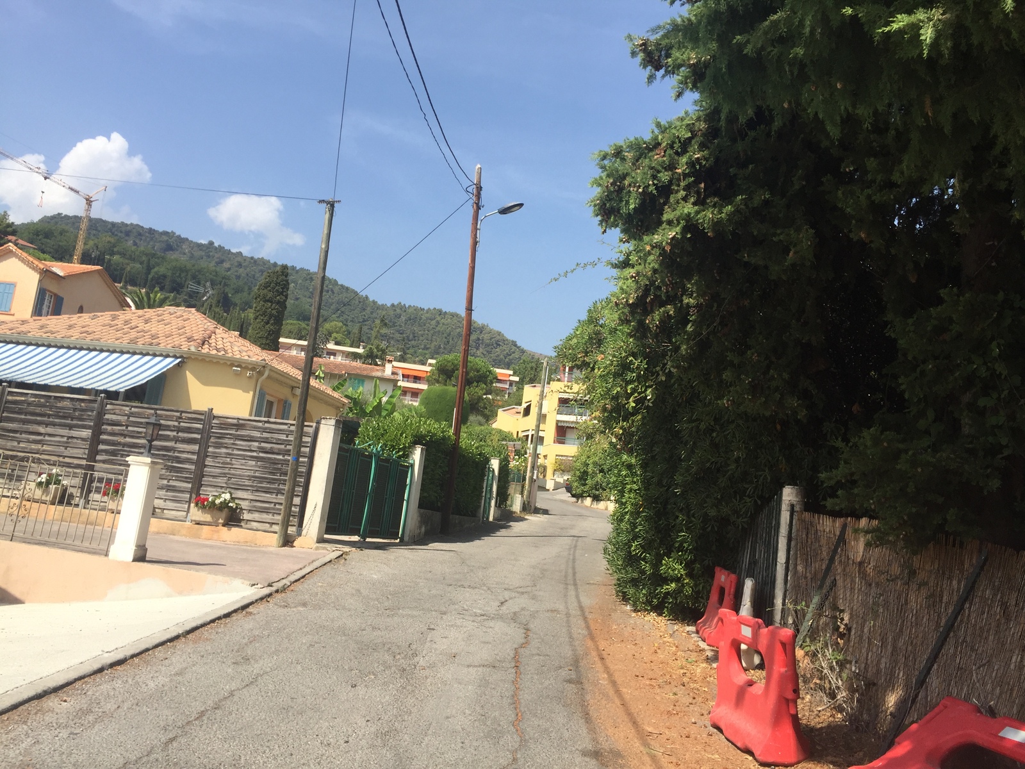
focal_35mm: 29
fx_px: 859
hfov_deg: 61.7
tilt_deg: +8.5
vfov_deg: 48.2
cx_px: 512
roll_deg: -4.7
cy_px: 384
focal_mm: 4.15
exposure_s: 1/1464
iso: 32
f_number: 2.2
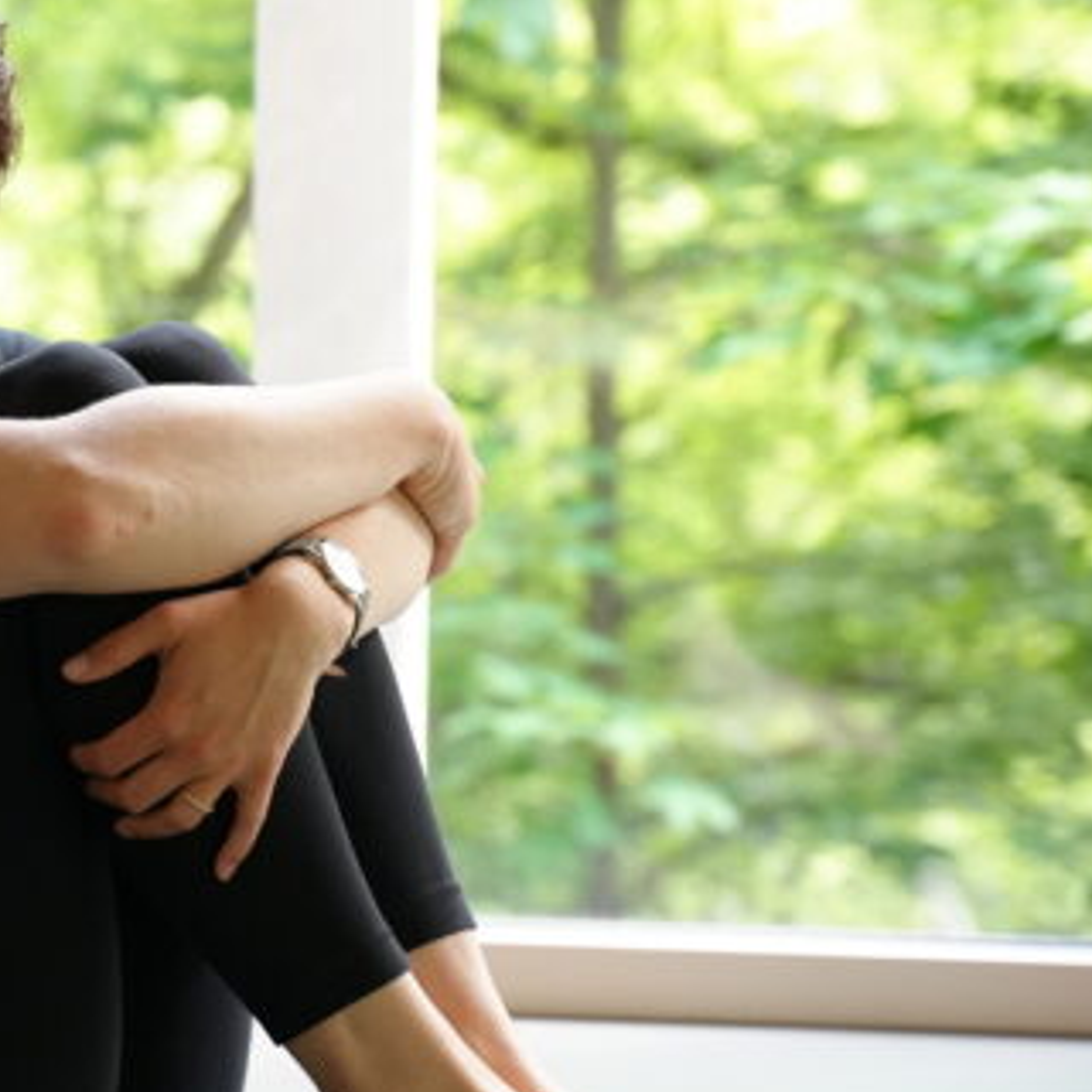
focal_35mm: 153
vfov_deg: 11.4
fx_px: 5461
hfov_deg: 11.3
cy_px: 594
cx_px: 27
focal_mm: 75
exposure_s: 1/160
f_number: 4
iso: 2500
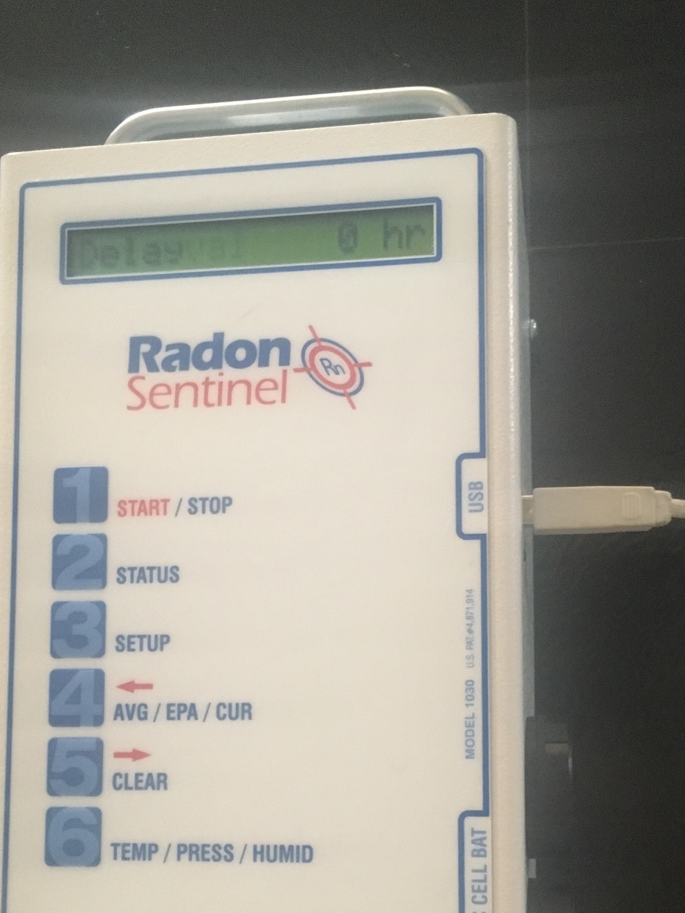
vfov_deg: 44.9
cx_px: 399
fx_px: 1082
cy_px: 631
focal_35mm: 41
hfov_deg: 35.1
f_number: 2.2
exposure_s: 1/15
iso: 250
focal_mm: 4.15
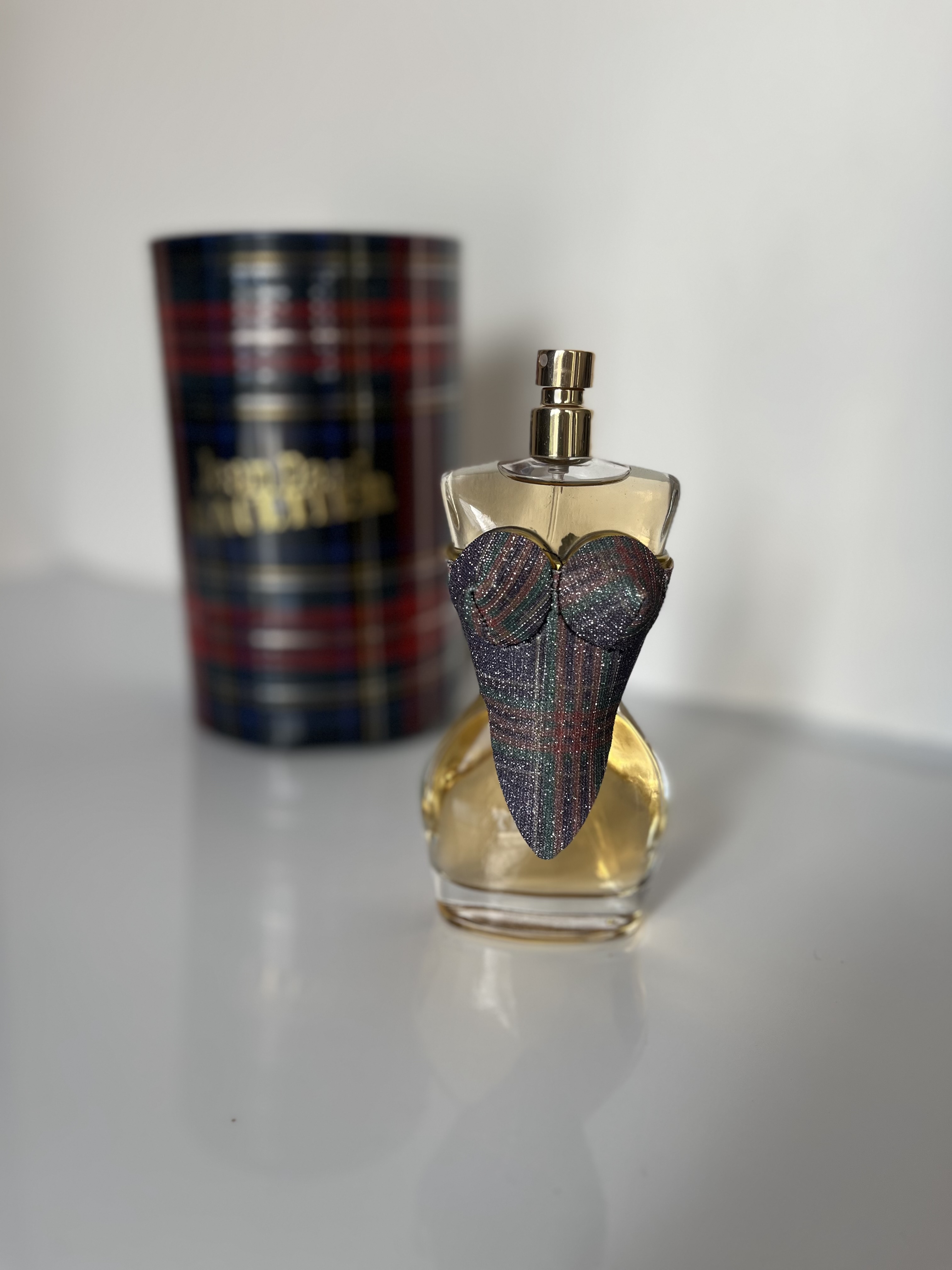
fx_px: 953
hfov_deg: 53.1
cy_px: 635
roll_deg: -2.2
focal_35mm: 26
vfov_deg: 67.3
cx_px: 476
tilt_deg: -16.8
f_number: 1.6
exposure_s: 1/263
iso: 40
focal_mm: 5.1
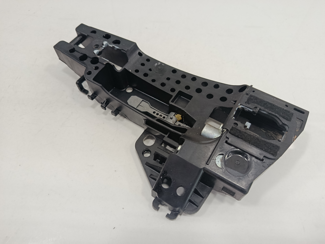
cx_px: 162
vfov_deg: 56.8
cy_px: 122
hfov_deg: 71.6
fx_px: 225
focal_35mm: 24
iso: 1016
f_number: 1.7
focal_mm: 5.24
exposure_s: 1/100
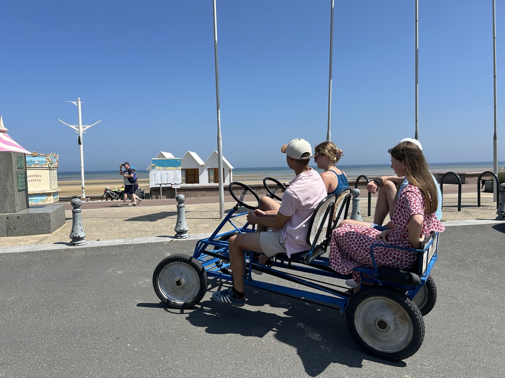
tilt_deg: -4.3
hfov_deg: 67.3
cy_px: 189
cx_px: 252
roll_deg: +1.8
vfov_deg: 53.1
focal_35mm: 26
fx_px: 379
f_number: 1.5
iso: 50
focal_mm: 5.7
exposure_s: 1/5076
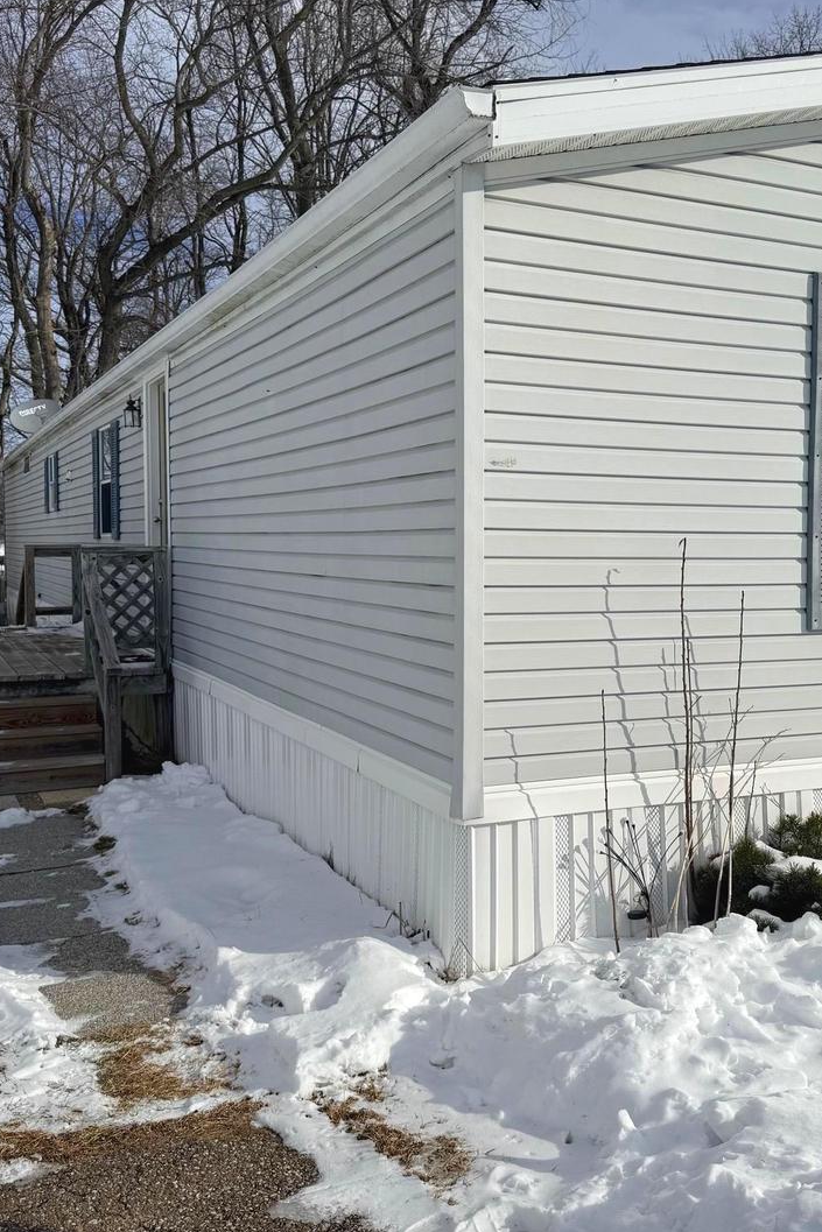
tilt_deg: -3.7
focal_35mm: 34
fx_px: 1164
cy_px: 606
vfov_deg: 55.8
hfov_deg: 38.7
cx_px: 504
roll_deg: +0.0
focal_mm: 6.76
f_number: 1.78
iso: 64
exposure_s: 1/14286
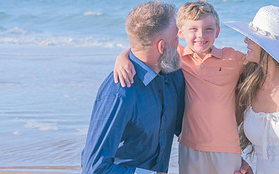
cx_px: 235
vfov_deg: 12.9
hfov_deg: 20.3
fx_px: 768
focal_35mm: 101
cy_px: 39
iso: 160
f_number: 4
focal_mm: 48
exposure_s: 1/200
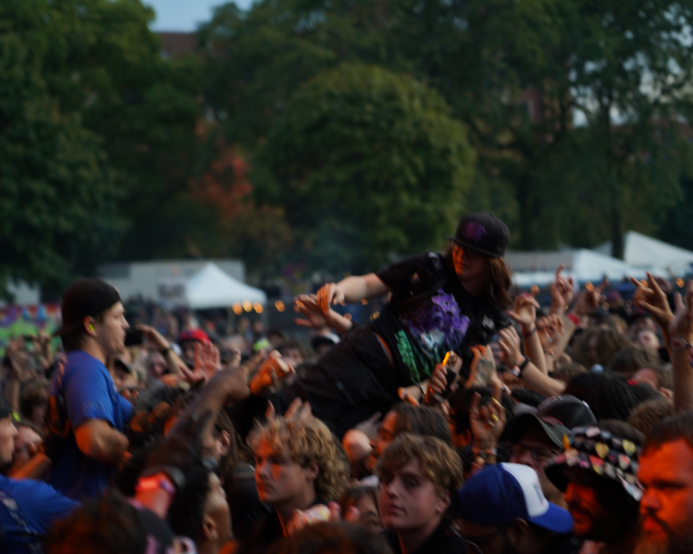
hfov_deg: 16.2
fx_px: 2441
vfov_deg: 13.0
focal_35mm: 119
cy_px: 276
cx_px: 323
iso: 100
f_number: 4
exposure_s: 1/125
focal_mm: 105
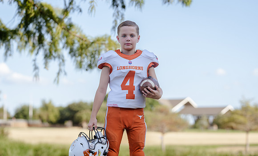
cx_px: 130
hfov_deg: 17.3
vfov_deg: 10.5
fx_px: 850
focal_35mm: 122
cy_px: 74
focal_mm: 101
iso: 100
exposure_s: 1/320
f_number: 3.5
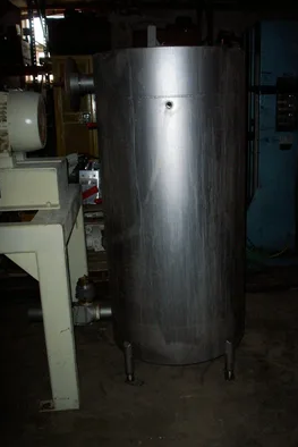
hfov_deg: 35.0
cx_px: 168
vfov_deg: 50.7
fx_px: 471
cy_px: 222
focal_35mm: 38
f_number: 4.5
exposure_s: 1/64
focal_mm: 5.9
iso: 140
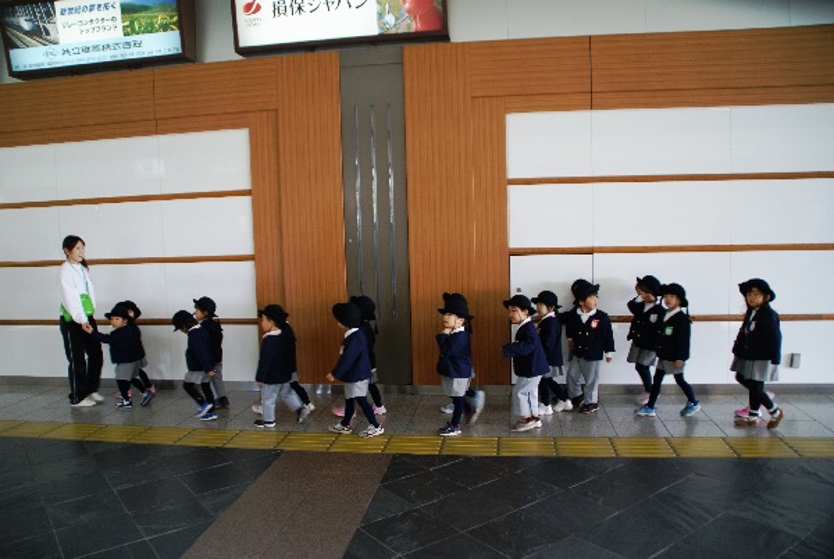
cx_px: 417
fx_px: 626
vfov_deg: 48.1
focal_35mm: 27
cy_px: 280
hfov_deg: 67.3
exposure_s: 1/30
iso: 100
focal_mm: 18
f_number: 4
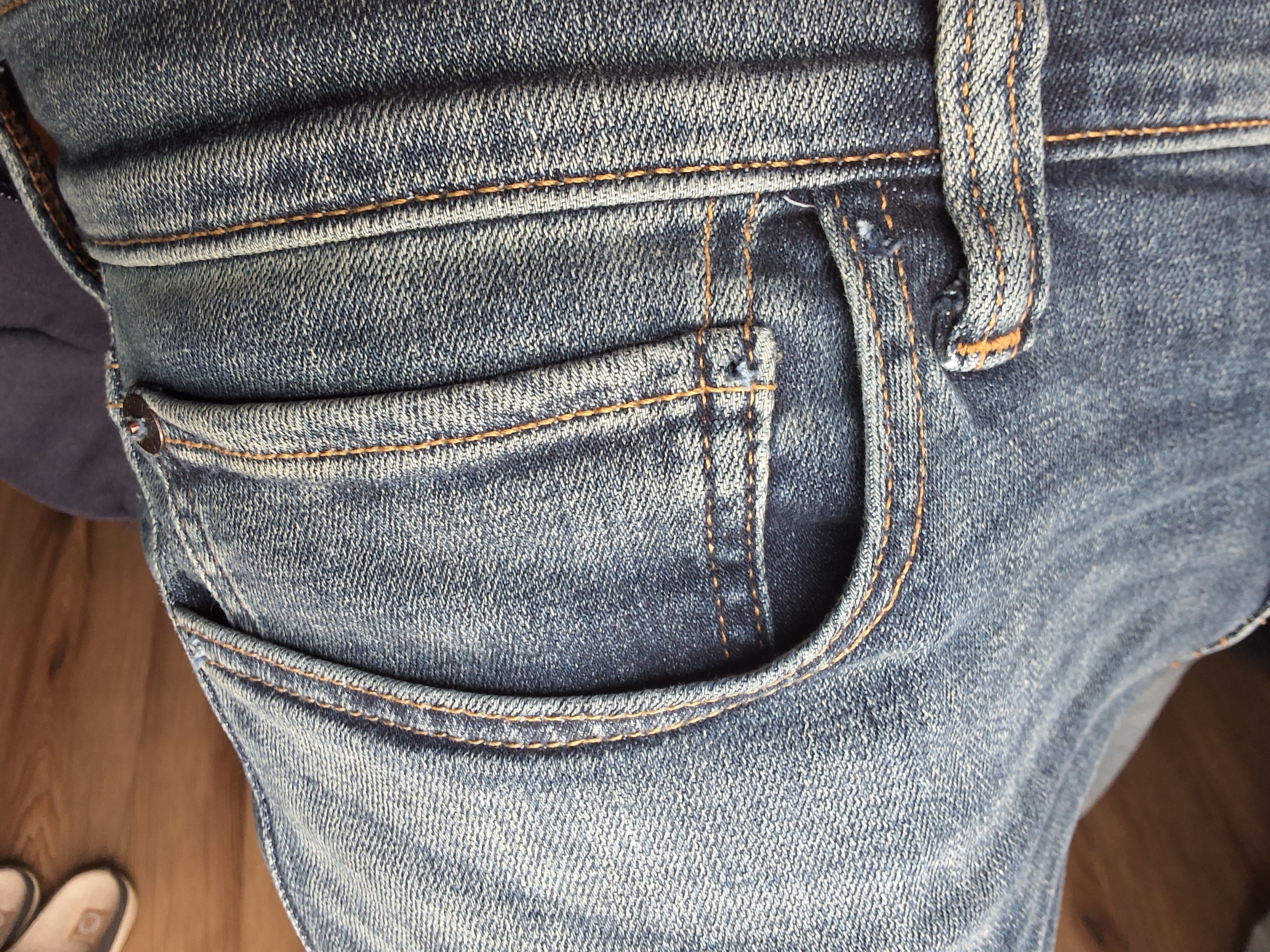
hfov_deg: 61.7
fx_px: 1064
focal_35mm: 29
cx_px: 638
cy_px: 482
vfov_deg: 48.2
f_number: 1.9
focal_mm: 2.91
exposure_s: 1/40
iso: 160
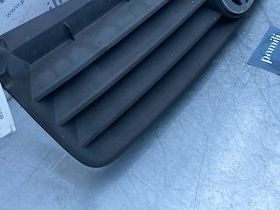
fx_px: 421
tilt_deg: -35.8
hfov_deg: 36.6
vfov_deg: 26.8
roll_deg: +9.1
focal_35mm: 52
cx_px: 106
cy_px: 12
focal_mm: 4.25
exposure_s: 1/793
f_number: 1.8
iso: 32
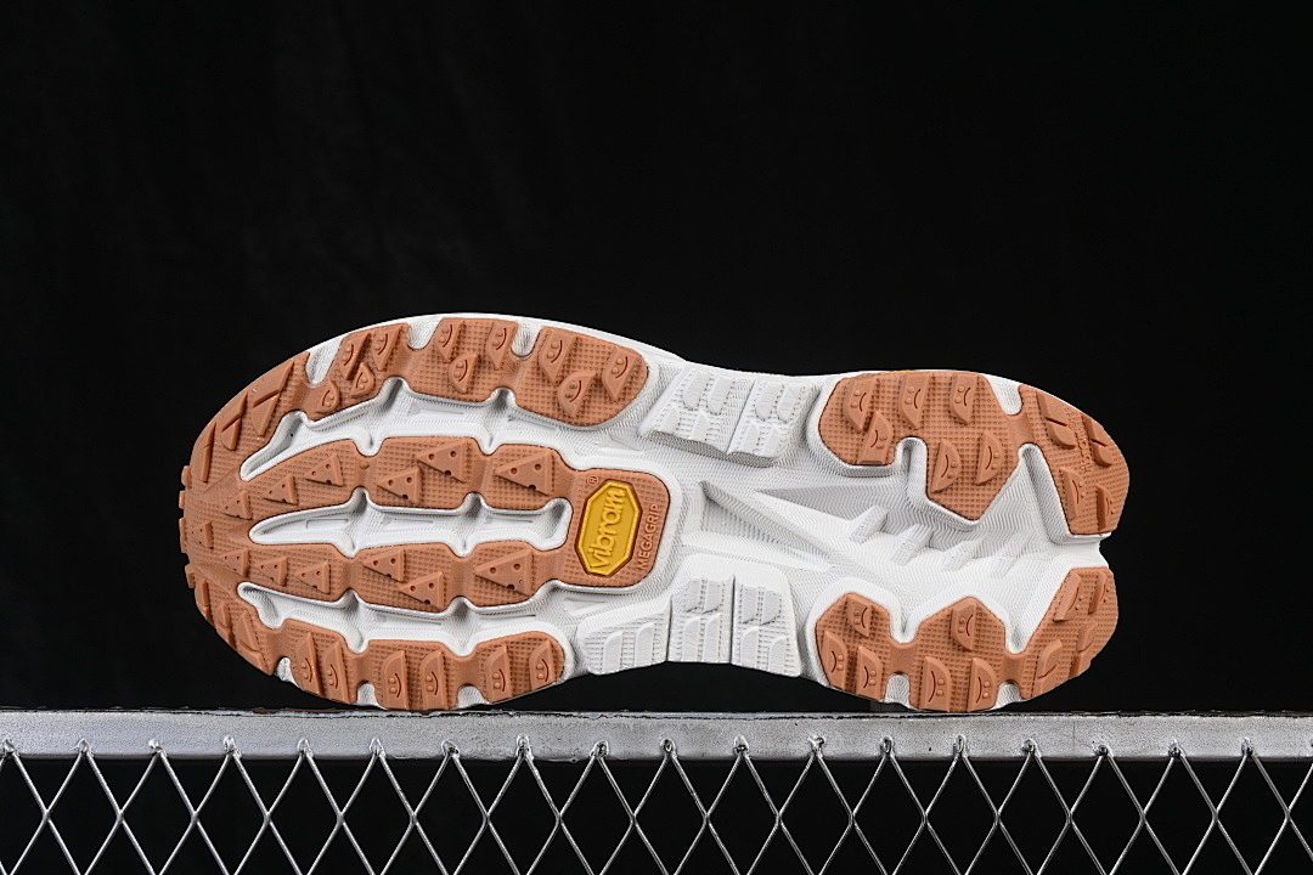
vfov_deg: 18.2
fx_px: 2735
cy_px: 438
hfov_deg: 27.0
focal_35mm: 75
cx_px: 656
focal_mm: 50
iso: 160
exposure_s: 1/80
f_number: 8
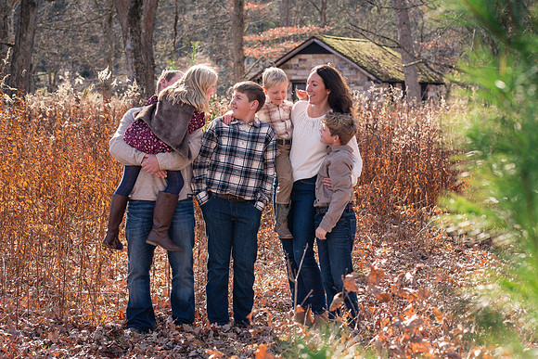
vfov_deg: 14.9
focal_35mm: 92
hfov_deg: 22.2
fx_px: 1372
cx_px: 248
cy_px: 179
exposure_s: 1/250
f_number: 6.3
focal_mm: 85
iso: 250
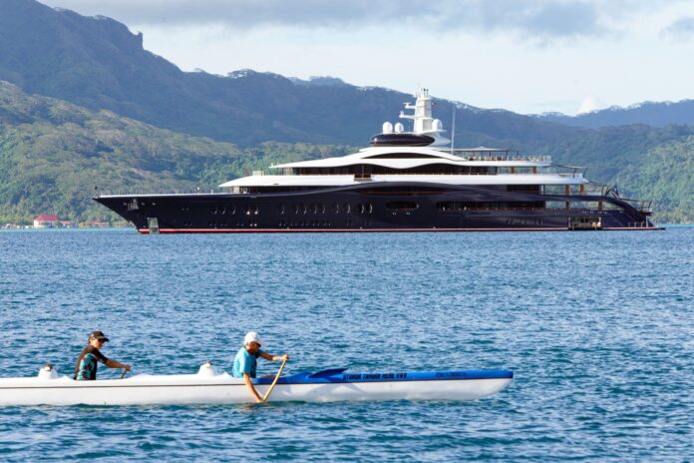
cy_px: 232
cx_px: 347
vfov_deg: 5.8
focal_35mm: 235
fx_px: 4530
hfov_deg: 8.8
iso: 1250
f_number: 14
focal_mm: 235
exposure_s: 1/500
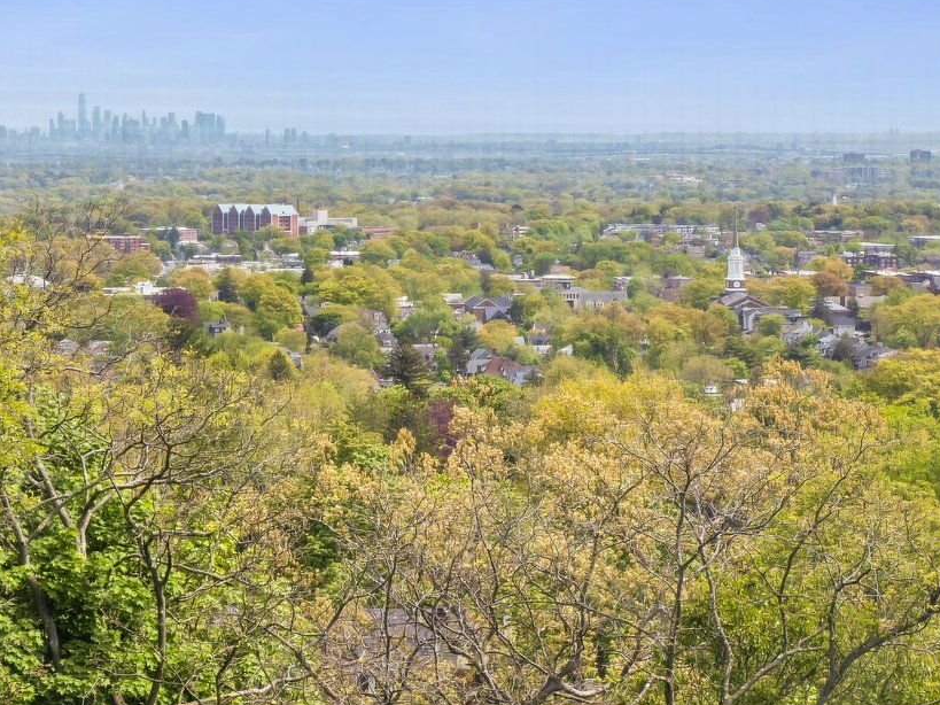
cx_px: -186
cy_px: 198
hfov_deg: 18.4
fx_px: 2742
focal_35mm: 101
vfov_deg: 14.6
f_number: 8
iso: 200
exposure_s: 1/400
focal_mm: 28
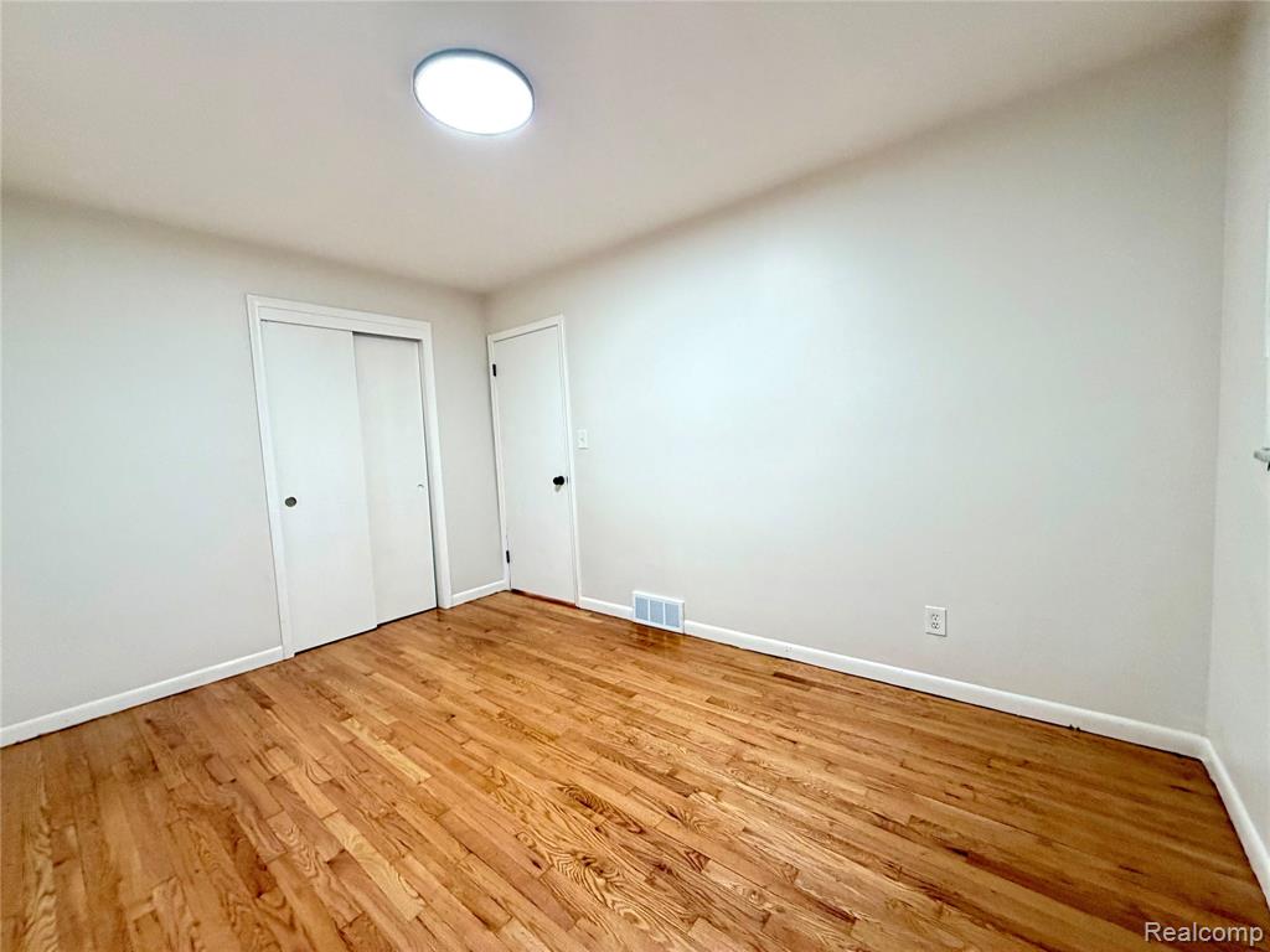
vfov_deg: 85.7
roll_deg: +2.8
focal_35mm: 14
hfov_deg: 102.1
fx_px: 514
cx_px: 635
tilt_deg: -3.9
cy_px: 476
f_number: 2.2
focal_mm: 2.22
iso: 320
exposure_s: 1/66
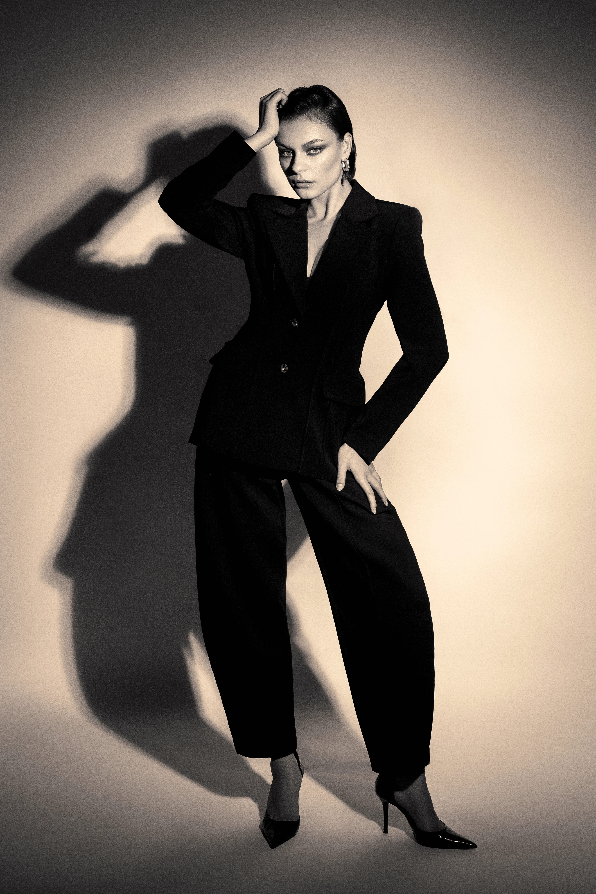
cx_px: 298
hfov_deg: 23.4
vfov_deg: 34.5
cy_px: 447
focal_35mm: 58
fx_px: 1440
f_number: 4
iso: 1250
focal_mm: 58
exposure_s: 1/250
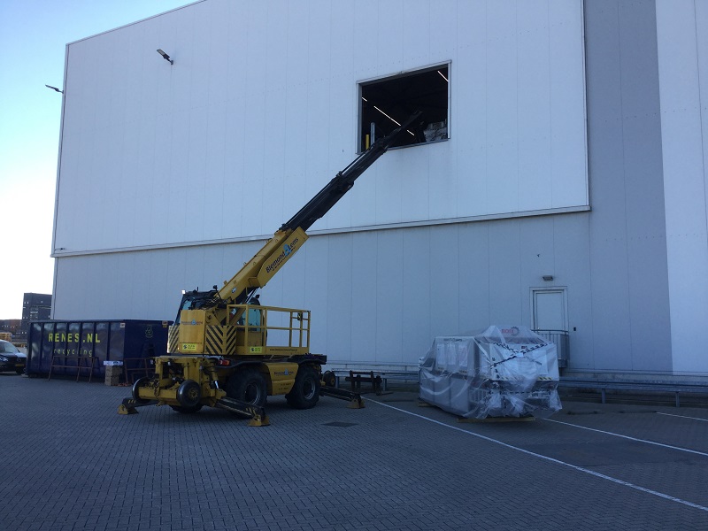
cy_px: 266
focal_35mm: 31
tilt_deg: +3.6
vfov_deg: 45.4
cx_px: 354
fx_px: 634
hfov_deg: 58.4
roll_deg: -2.6
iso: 25
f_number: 2.4
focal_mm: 3.3
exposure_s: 1/381
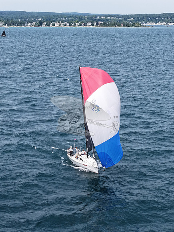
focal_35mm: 70
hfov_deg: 21.0
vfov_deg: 27.8
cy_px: 116
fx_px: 469
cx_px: 87
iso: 200
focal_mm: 19.35
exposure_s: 1/1600
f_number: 2.8
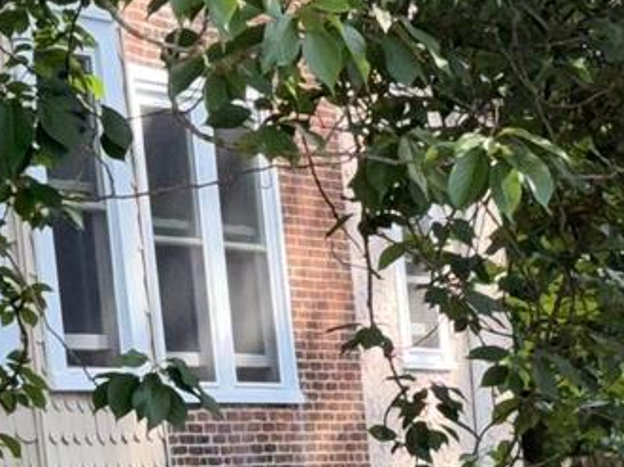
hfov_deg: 8.7
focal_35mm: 227
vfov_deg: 6.5
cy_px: 620
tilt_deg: -1.0
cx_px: 125
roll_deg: +5.3
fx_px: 4089
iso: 25
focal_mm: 5.96
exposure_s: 1/444
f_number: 1.6
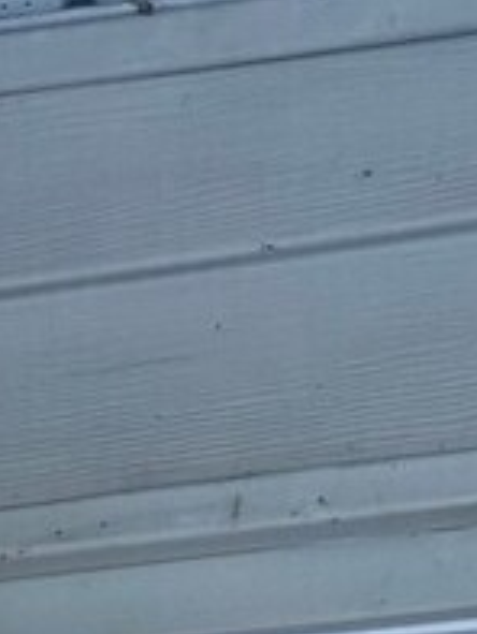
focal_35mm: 175
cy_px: 2211
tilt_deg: -1.5
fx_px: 3212
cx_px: -1025
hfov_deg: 7.4
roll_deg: -1.3
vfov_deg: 8.4
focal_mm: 6.76
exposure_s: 1/120
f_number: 1.78
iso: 160
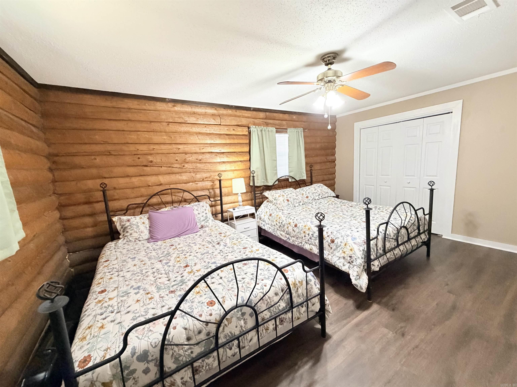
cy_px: 194
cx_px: 258
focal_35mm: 14
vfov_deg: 85.7
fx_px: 209
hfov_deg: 102.1
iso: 500
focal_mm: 2.22
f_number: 2.2
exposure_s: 1/60
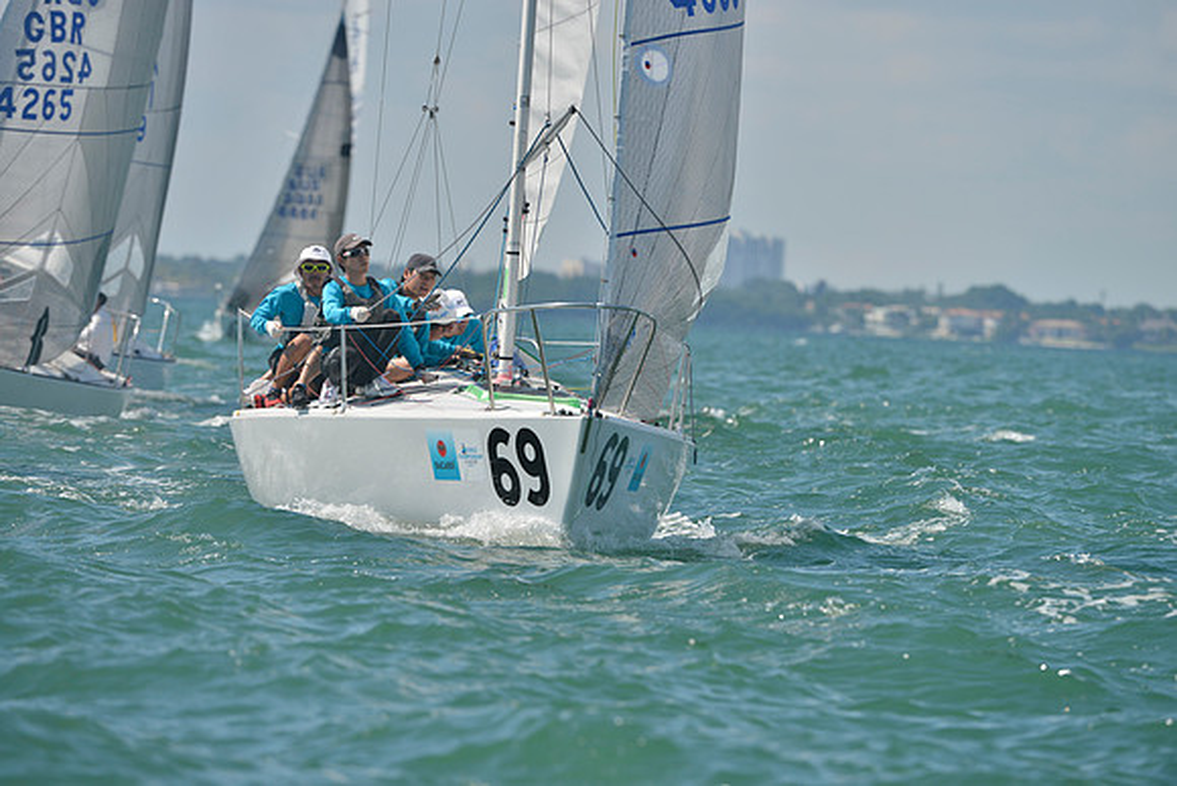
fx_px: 11118
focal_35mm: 340
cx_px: 588
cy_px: 393
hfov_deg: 6.1
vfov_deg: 4.0
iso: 200
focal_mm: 340
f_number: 7.1
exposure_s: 1/1000
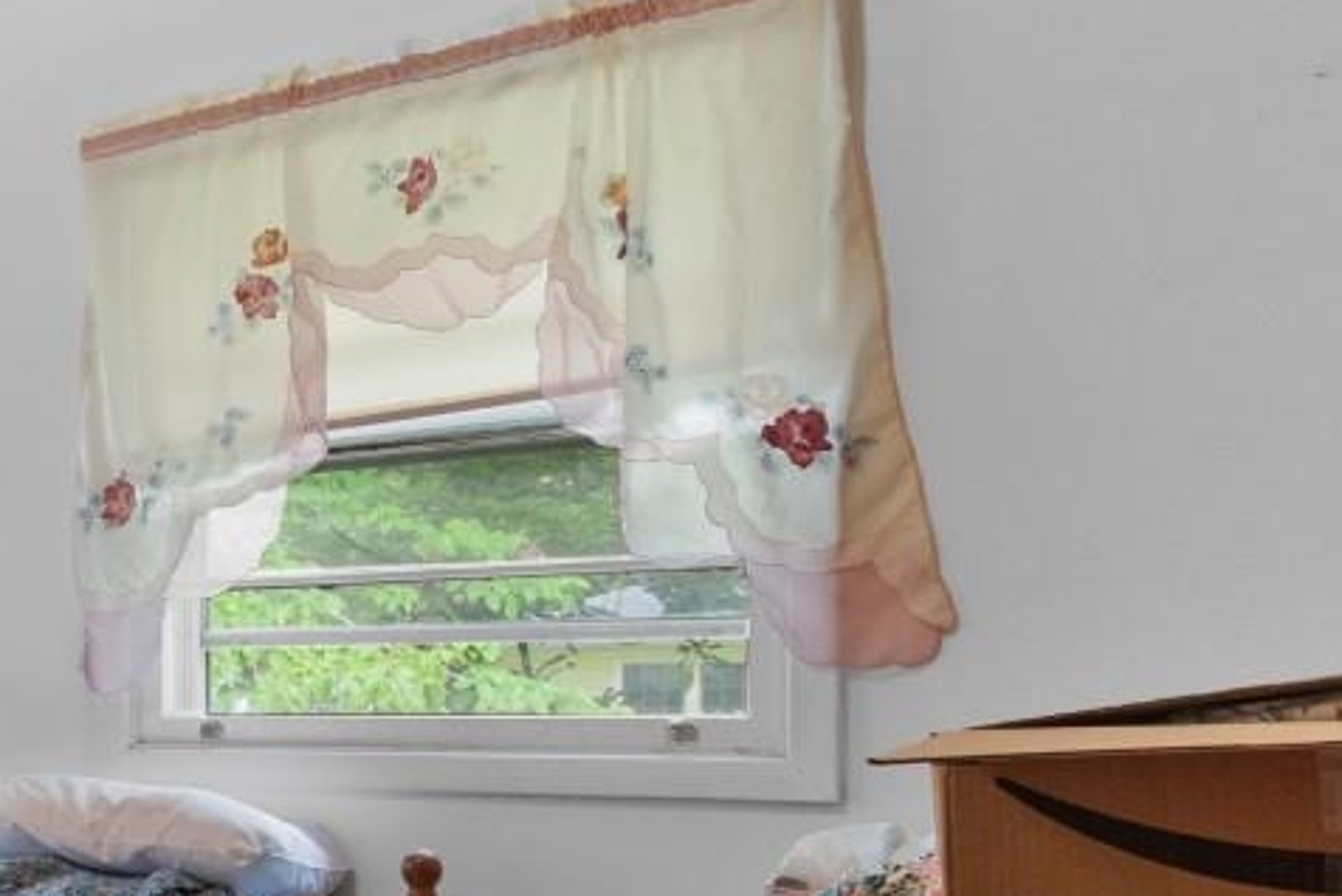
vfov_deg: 26.2
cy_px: 654
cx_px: -609
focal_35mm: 51
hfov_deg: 28.0
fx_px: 1902
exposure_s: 1/5
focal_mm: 10
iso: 100
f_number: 4.5
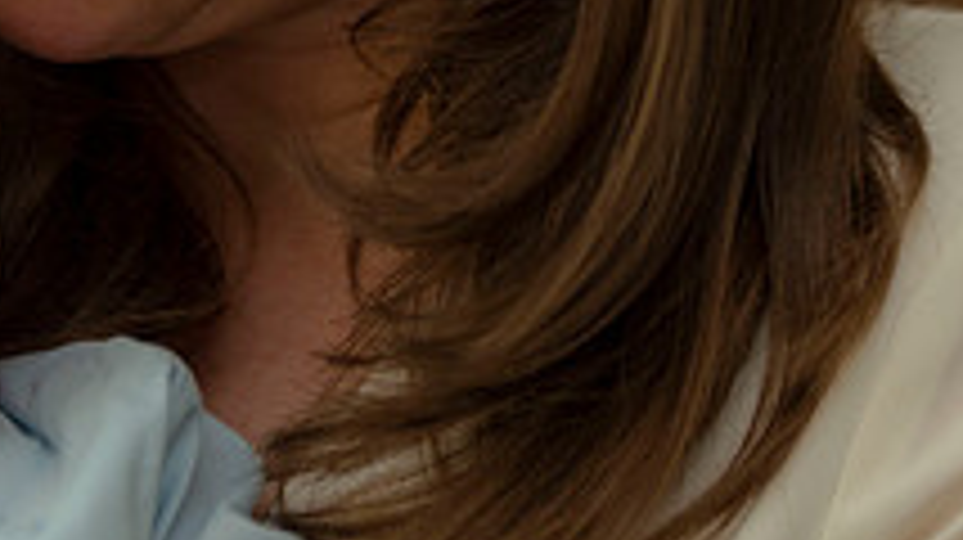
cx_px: 81
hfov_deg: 6.8
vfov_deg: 3.8
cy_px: 68
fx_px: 8114
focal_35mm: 318
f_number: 2.8
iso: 320
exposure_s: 1/100
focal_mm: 112
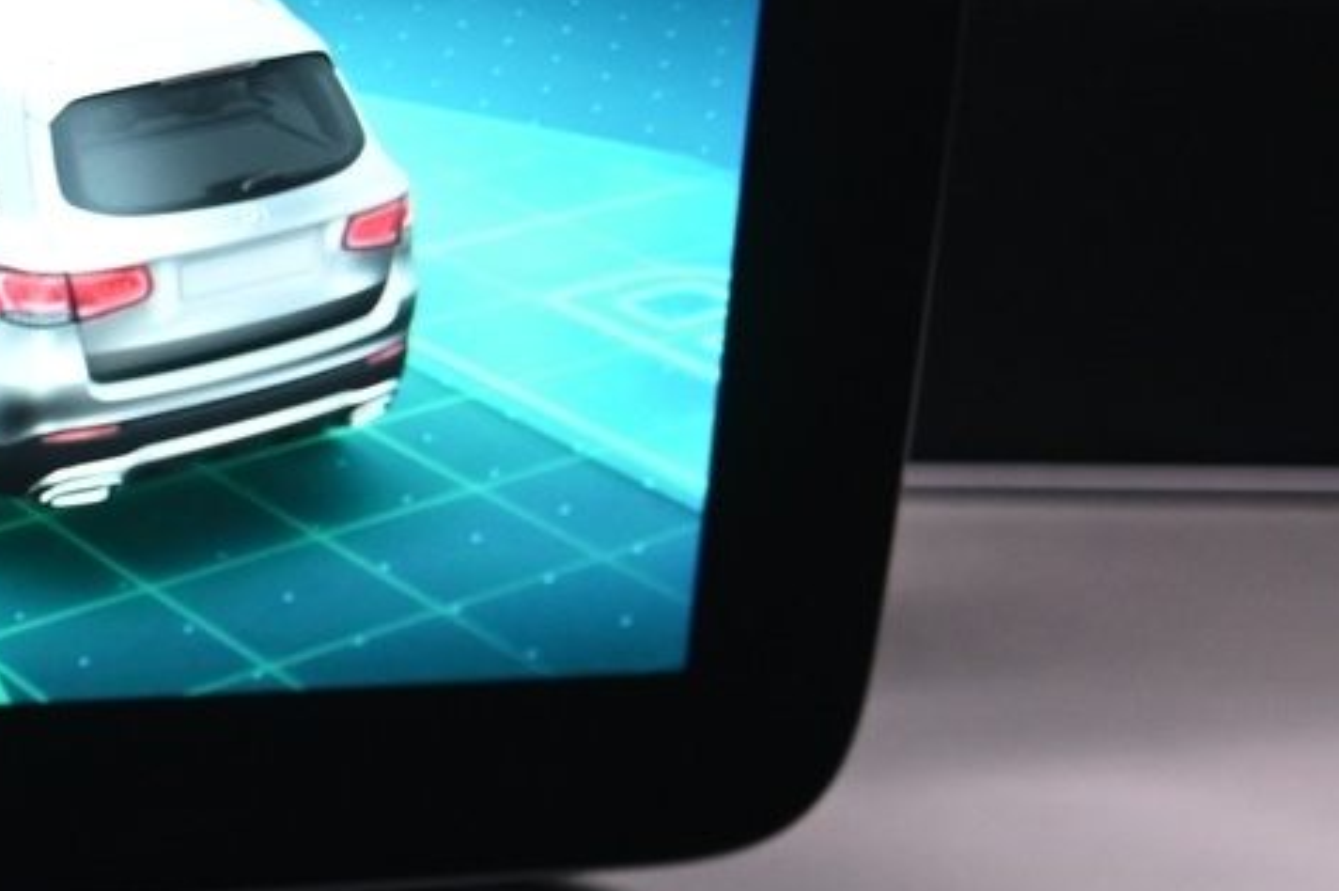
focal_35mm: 130
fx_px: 4832
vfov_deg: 10.5
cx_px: -865
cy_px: 821
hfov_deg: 14.4
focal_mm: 38
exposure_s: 1/30
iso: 2000
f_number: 4
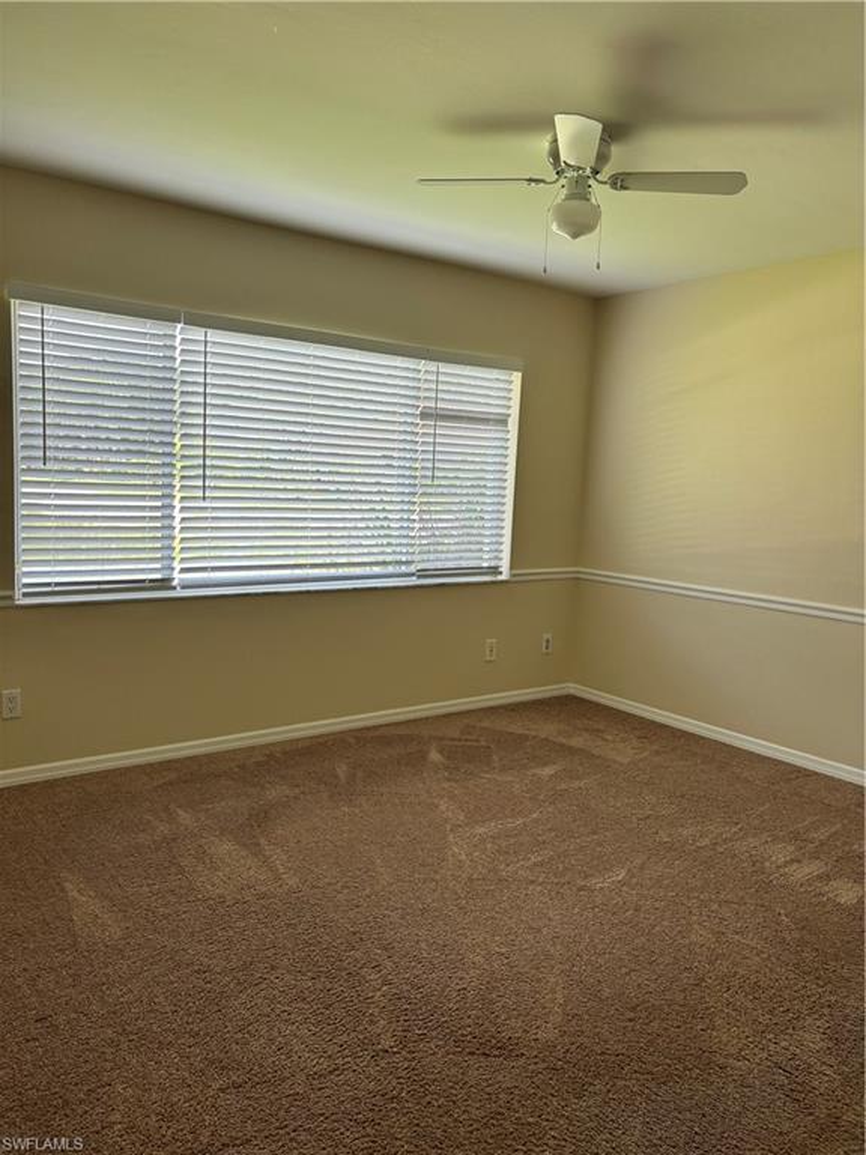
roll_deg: -3.0
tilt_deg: -6.2
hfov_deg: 53.1
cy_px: 578
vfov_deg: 67.3
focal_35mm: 26
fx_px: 867
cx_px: 433
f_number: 1.6
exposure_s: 1/121
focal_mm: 5.96
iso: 64
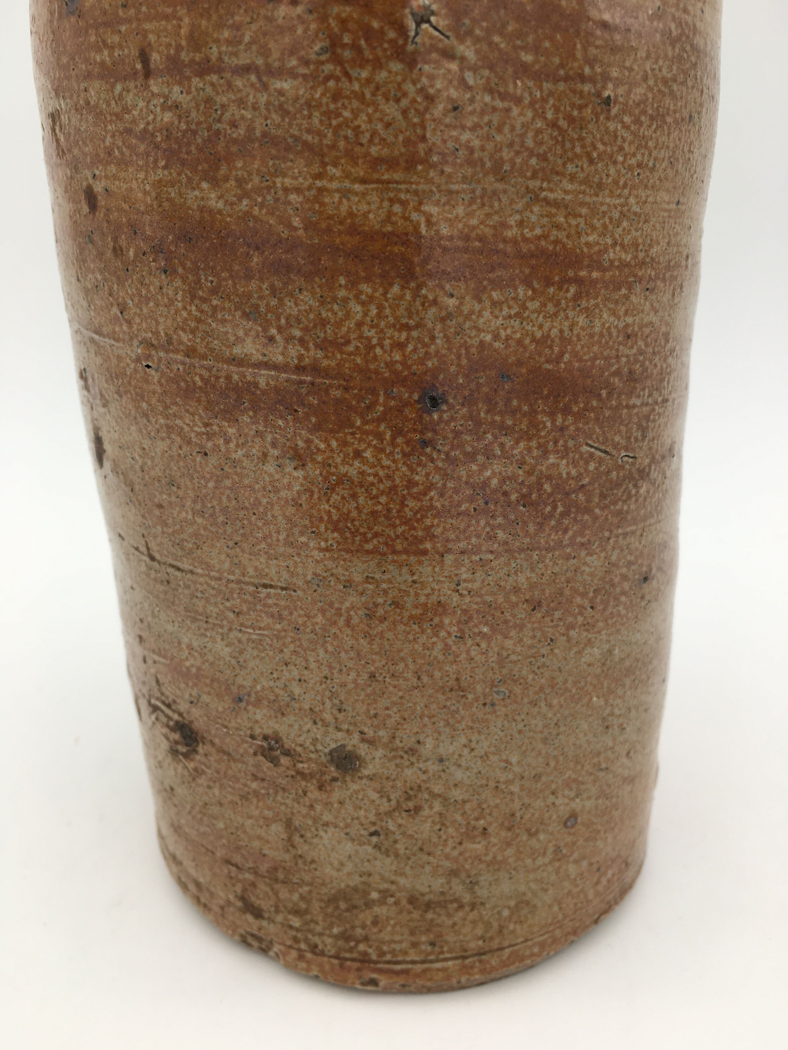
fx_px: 880
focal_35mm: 29
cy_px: 525
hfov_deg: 48.2
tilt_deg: -20.3
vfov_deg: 61.7
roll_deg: +0.3
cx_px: 394
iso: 25
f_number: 2.2
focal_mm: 4.15
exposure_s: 1/120
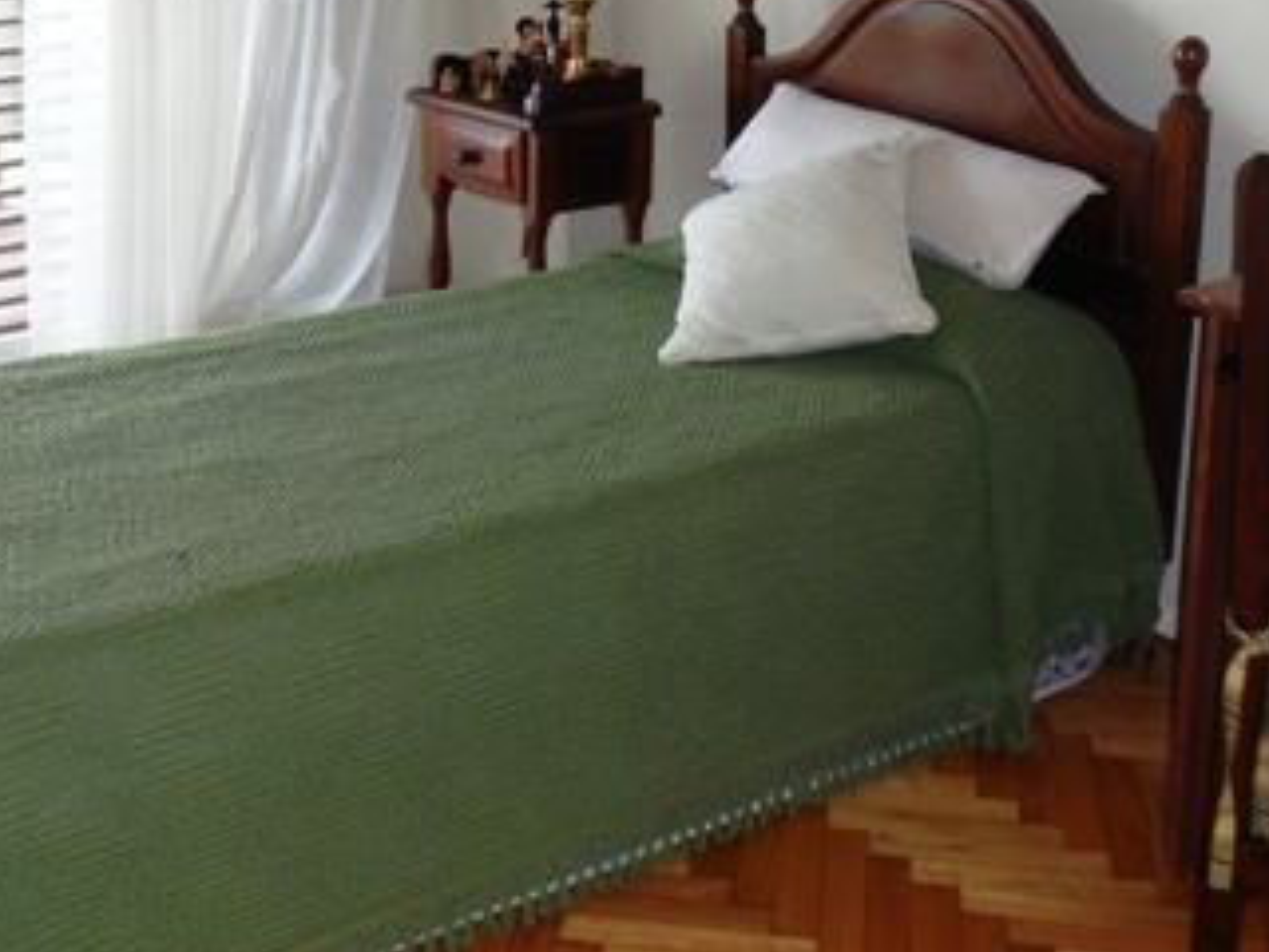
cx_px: 547
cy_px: 226
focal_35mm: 52
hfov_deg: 36.8
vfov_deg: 27.6
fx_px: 1906
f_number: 3.5
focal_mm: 4.6
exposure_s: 1/25
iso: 250
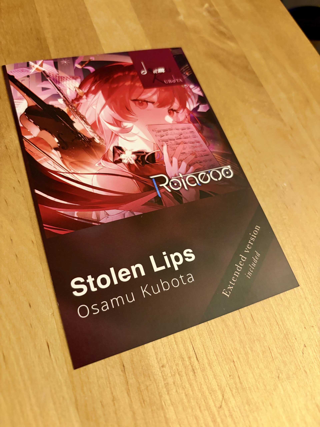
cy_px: 214
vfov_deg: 67.3
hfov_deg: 53.1
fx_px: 320
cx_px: 160
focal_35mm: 26
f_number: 1.6
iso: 400
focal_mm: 6
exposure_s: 1/33
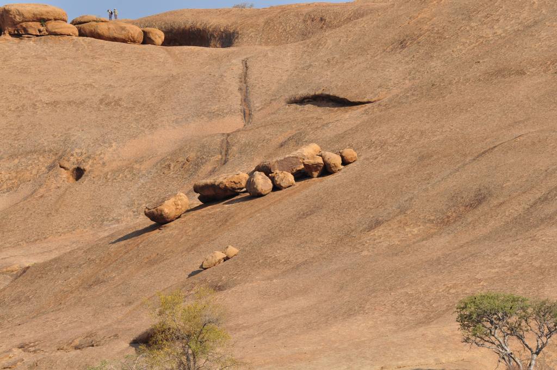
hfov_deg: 9.8
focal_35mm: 210
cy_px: 185
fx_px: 3245
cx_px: 278
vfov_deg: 6.5
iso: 250
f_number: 11
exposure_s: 1/400
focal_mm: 140
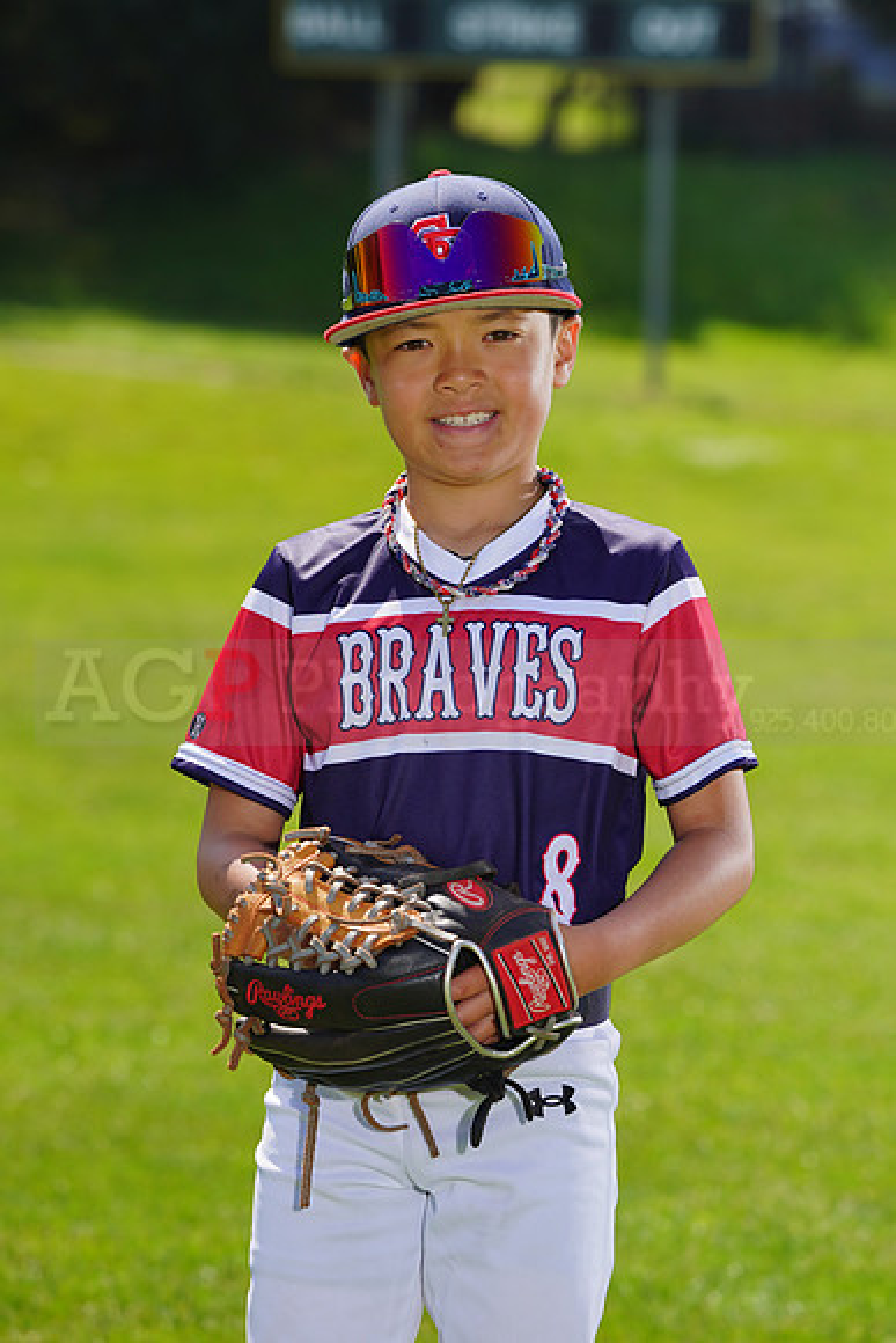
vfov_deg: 10.4
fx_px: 7387
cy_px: 672
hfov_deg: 6.9
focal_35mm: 198
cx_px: 448
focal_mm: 198
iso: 100
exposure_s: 1/250
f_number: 8
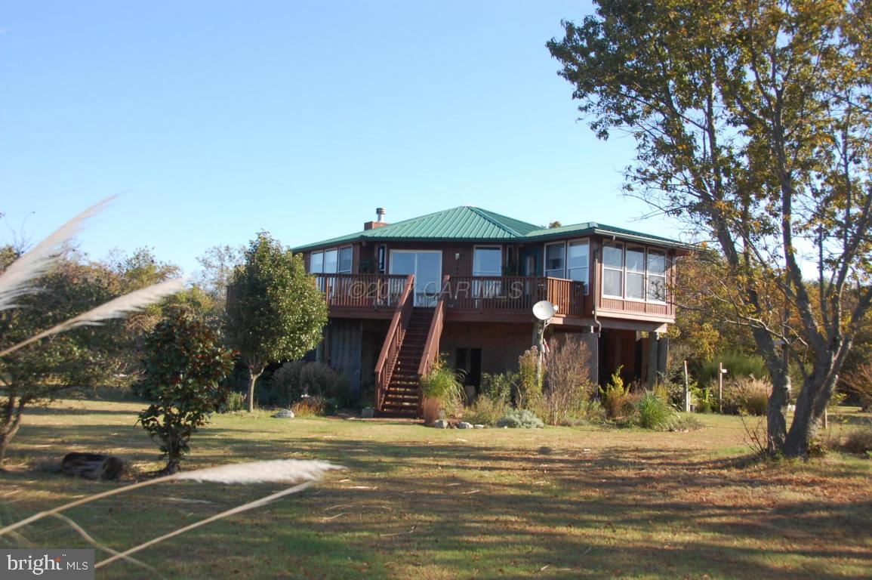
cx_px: 436
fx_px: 871
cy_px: 290
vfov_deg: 36.8
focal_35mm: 36
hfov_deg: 53.2
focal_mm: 24
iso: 320
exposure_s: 1/500
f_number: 5.6
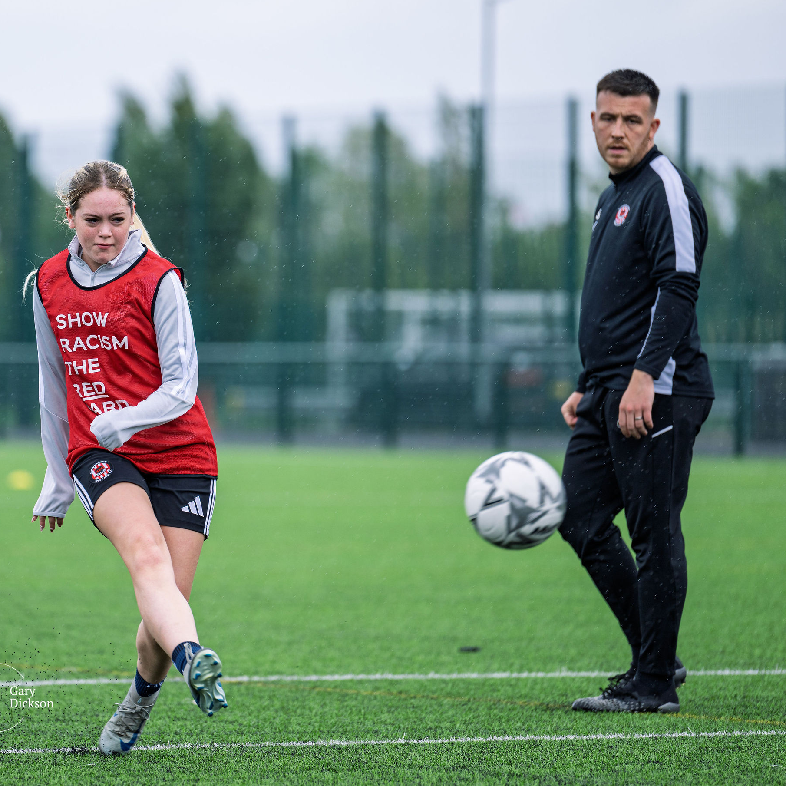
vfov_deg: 6.0
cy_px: 344
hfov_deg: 5.9
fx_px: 7553
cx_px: 123
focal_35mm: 294
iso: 140
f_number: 2.8
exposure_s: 1/1000
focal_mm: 200
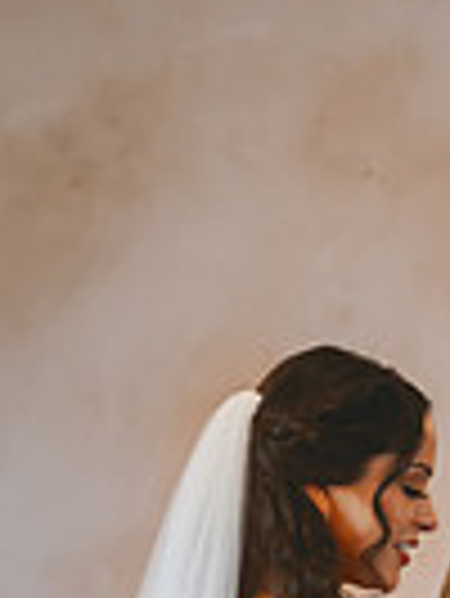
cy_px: 625
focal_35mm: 976
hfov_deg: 1.5
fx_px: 16890
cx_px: 637
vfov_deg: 2.0
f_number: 2.8
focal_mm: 300
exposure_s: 1/80
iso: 800
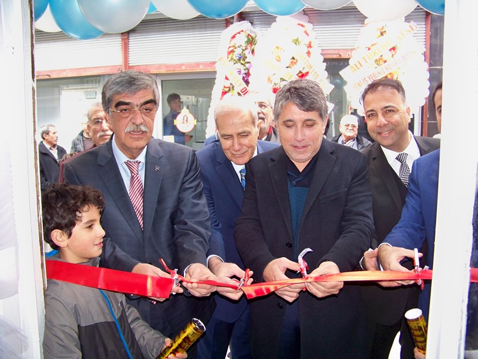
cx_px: 239
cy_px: 180
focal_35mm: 33
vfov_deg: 42.9
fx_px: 456
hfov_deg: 55.4
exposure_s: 1/30
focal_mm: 5.85
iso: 200
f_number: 2.8
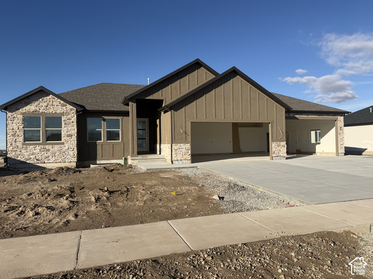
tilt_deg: +1.3
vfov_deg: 56.8
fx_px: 259
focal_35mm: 24
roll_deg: +1.8
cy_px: 140
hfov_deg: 71.6
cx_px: 186
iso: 80
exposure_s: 1/5319
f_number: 1.78
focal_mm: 6.76
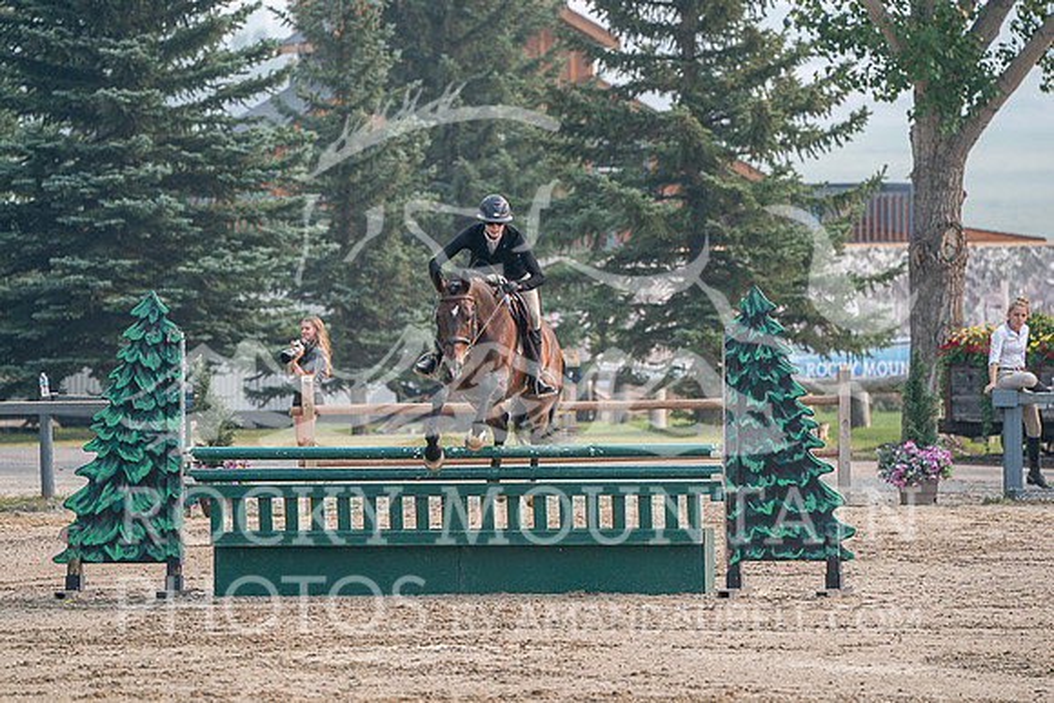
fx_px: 8697
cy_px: 352
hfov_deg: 6.9
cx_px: 527
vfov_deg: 4.6
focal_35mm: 297
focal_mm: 297
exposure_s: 1/640
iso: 500
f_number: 5.6
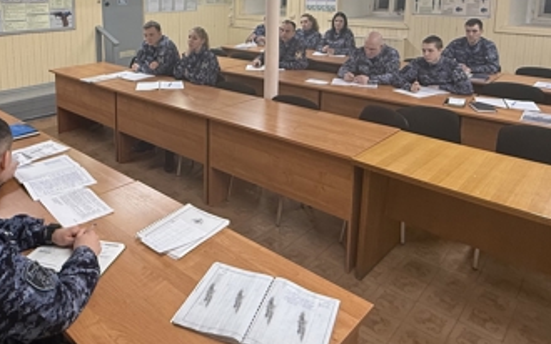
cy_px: 48
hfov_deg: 62.3
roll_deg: -0.1
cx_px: 218
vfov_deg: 39.4
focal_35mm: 30
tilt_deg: -8.3
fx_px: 450
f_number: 2.2
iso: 250
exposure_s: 1/100
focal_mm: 2.22
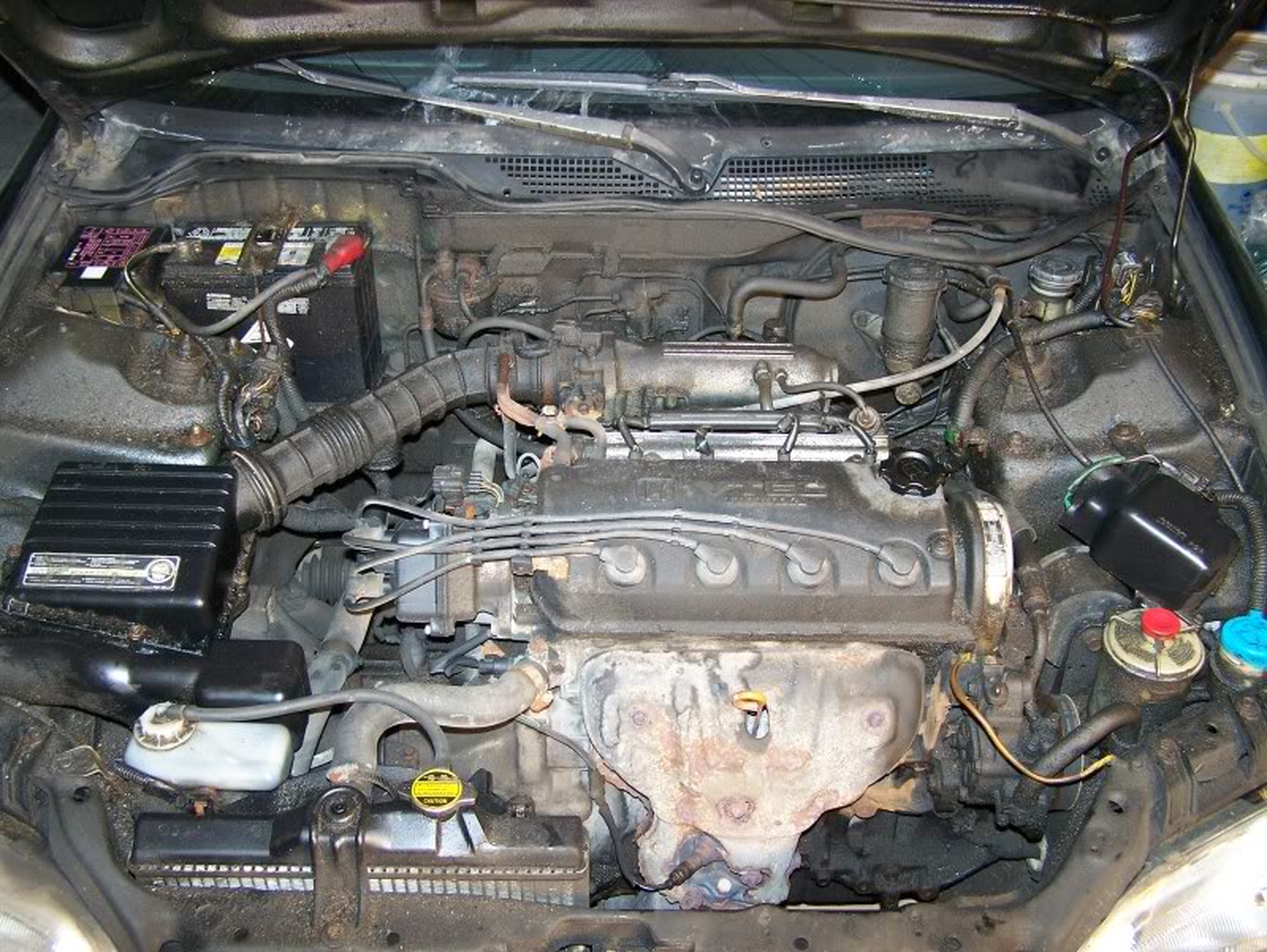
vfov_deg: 37.8
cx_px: 634
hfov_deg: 49.0
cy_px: 476
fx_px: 1392
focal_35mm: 38
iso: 200
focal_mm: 6.3
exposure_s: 1/60
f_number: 2.8
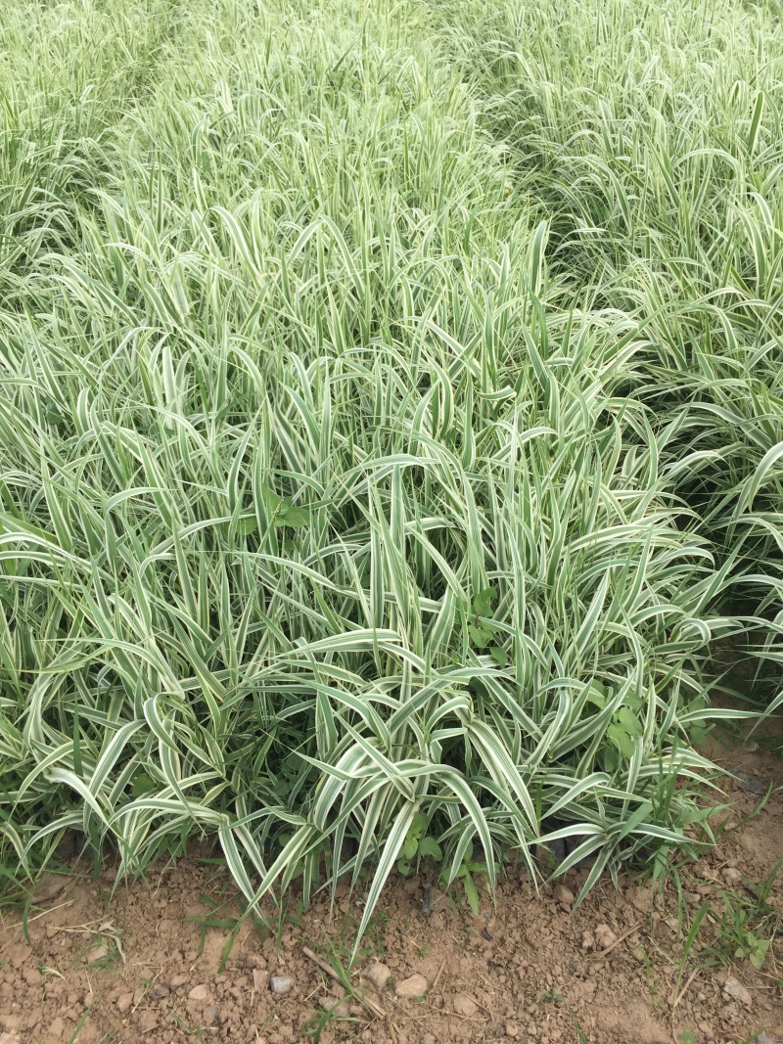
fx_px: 875
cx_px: 392
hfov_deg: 48.2
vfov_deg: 61.7
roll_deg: +3.3
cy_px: 522
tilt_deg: -37.6
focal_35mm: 29
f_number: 2.2
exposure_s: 1/1068
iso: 32
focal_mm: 4.15
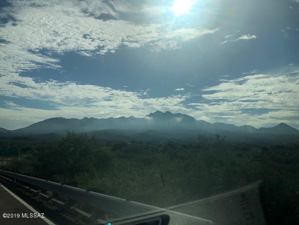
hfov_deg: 63.4
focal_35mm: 28
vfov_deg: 49.7
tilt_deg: +6.0
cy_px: 112
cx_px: 150
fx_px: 242
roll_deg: -1.8
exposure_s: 1/12048
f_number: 1.8
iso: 25
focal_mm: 3.99
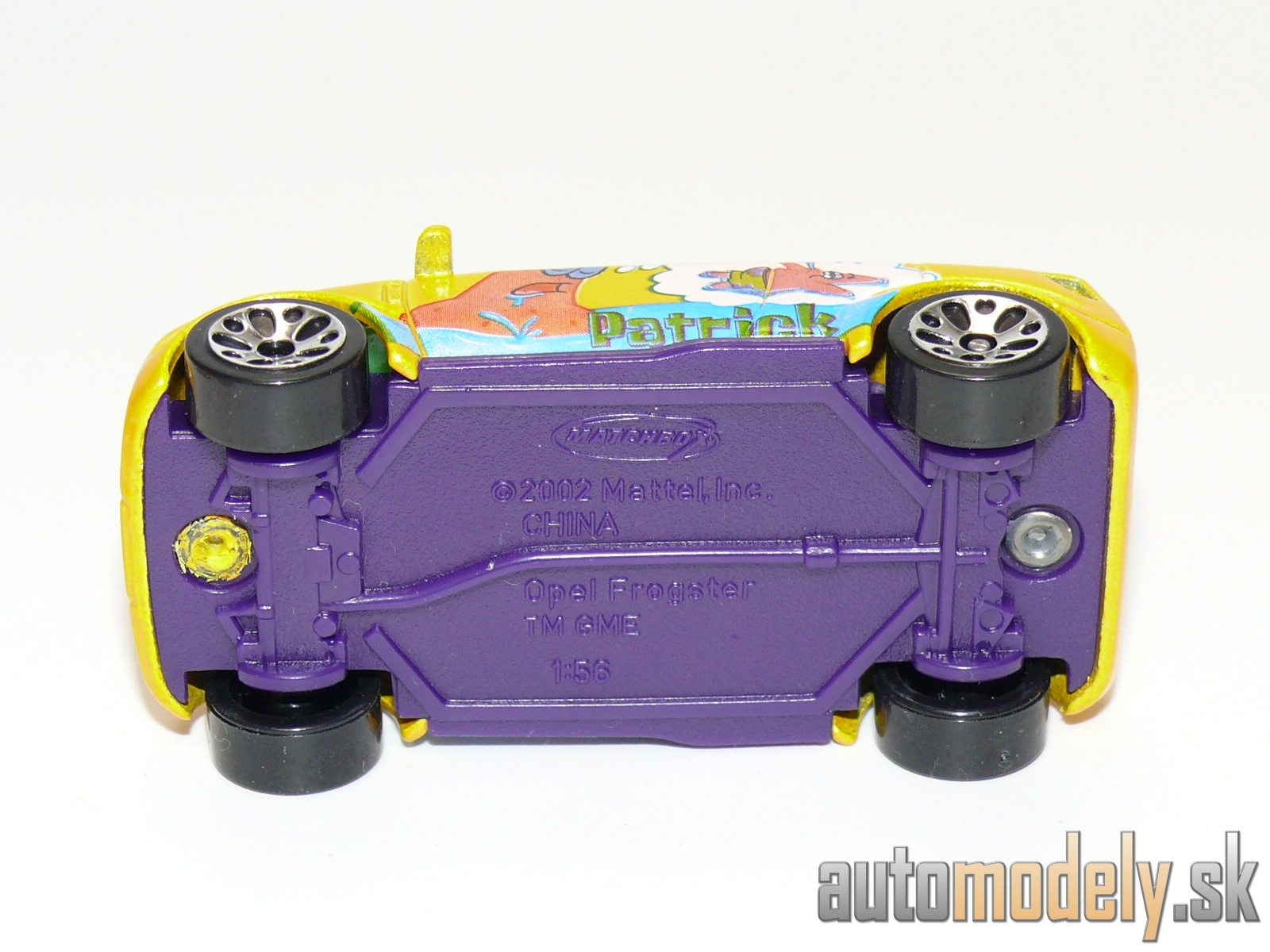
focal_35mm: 112
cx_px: 635
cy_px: 476
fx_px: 4109
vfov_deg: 13.2
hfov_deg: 17.6
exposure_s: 1/30
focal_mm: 14.1
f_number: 4
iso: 100
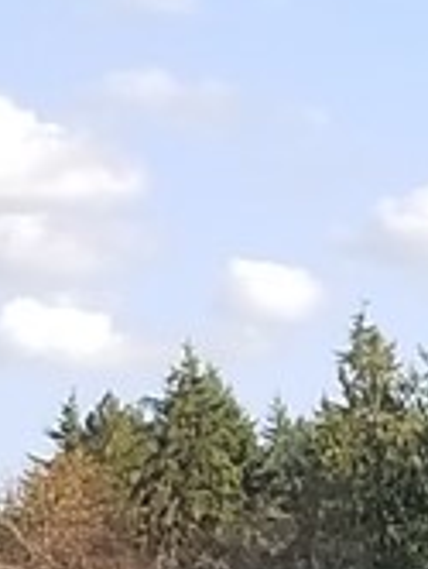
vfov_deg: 11.9
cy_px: 782
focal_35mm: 160
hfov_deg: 9.0
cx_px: 733
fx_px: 2631
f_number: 1.7
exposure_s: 1/1057
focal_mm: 4.25
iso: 50
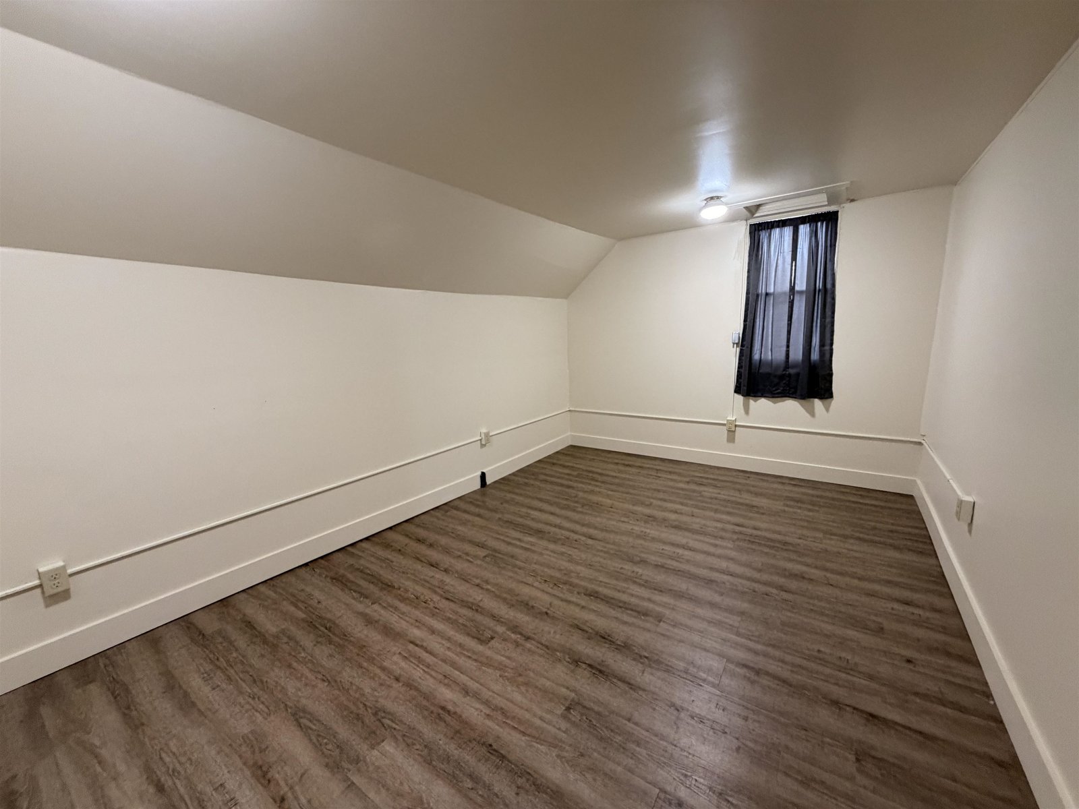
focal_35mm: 14
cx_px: 540
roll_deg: +2.4
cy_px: 404
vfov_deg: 85.7
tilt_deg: -9.8
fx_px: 436
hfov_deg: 102.1
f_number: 2.2
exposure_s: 1/60
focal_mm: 2.22
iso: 320
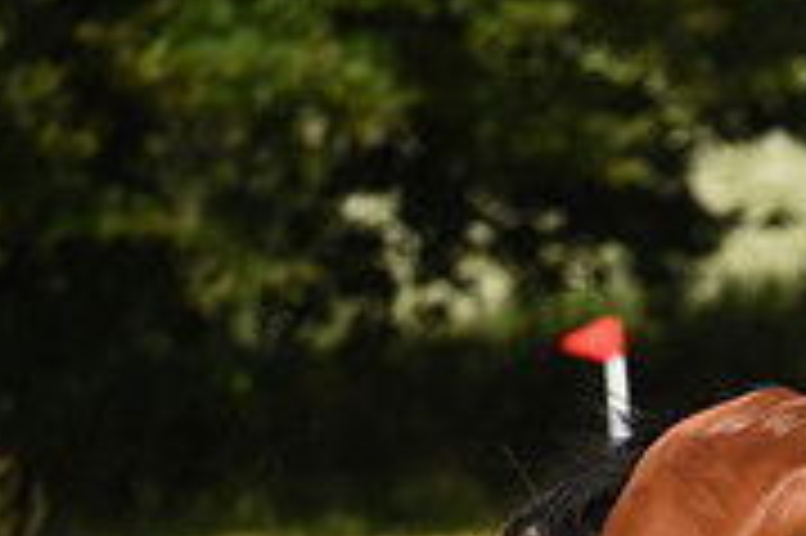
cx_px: 1162
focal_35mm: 1101
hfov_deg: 1.9
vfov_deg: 1.2
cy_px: 811
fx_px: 24627
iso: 220
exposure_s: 1/1250
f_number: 5.6
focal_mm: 340
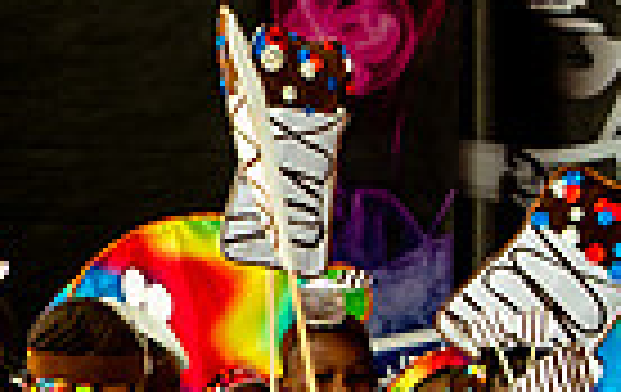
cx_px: -246
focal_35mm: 879
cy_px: 390
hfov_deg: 2.4
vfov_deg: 1.5
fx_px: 14913
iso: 160
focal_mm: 92
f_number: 5.6
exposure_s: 1/200
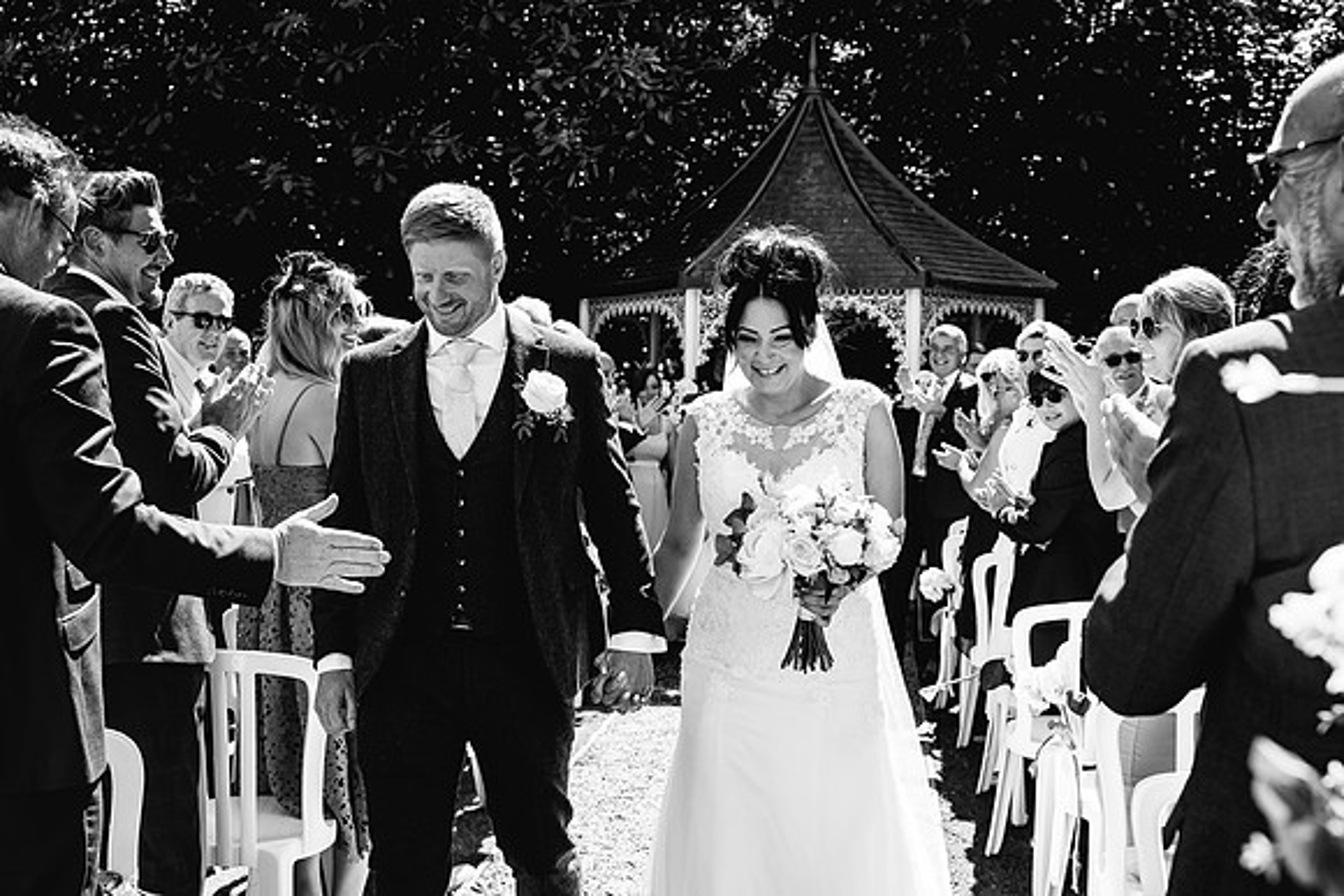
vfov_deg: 32.0
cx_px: 672
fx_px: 1564
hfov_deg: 46.5
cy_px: 448
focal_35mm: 42
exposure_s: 1/640
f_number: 5
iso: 200
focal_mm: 40
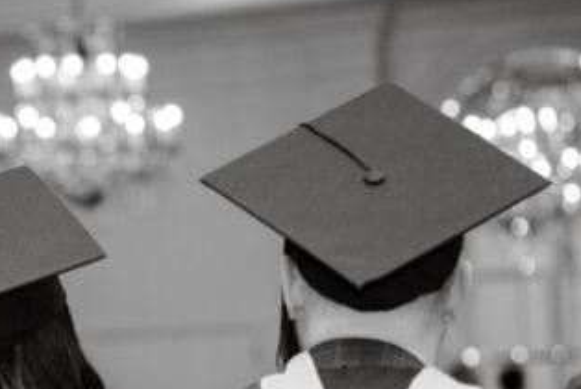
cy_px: 399
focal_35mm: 228
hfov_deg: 8.9
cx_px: -109
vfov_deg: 6.0
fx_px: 3683
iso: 500
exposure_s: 1/200
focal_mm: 70
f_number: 2.8
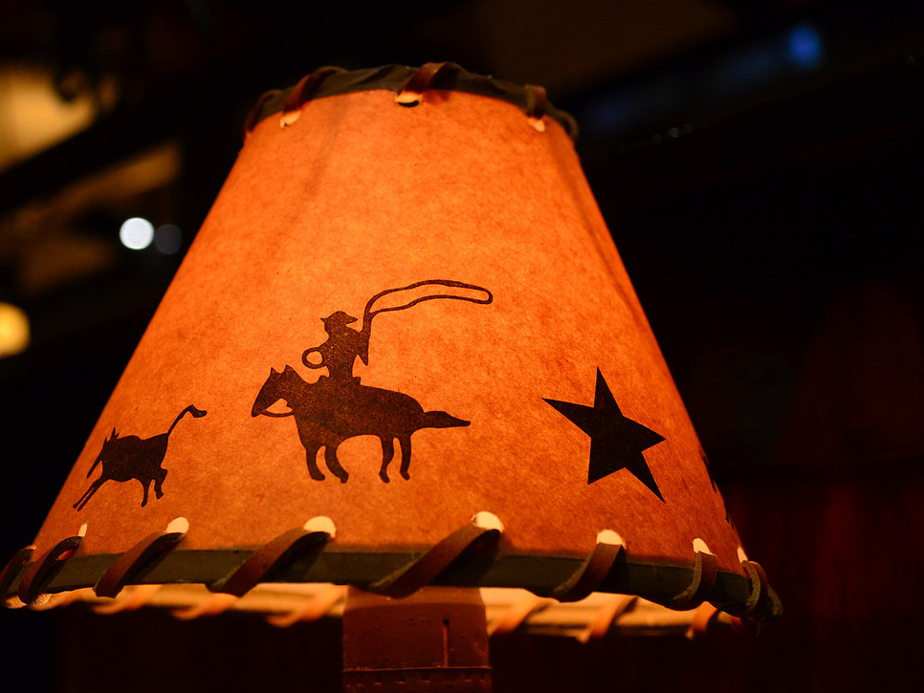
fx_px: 1575
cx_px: 423
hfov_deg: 32.7
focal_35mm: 59
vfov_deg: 24.8
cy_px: 347
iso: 1250
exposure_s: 1/60
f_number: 5
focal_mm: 36
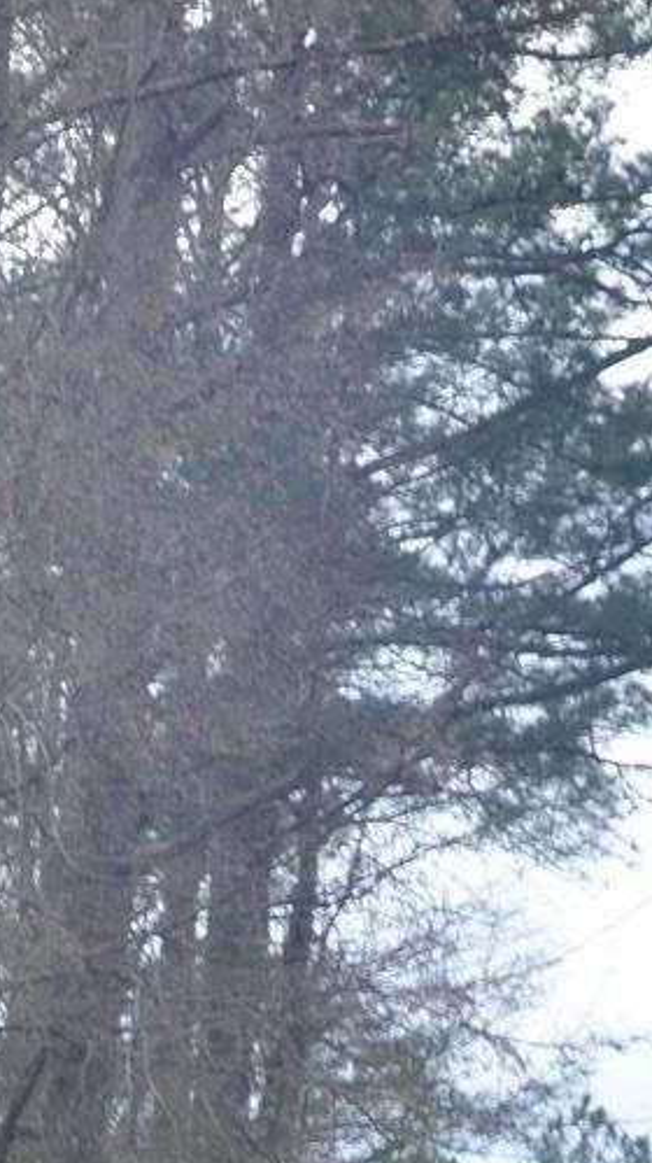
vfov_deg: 11.1
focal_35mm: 186
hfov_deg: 5.9
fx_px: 5727
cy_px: 1748
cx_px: -1539
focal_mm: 24
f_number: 6.3
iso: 200
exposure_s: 1/200
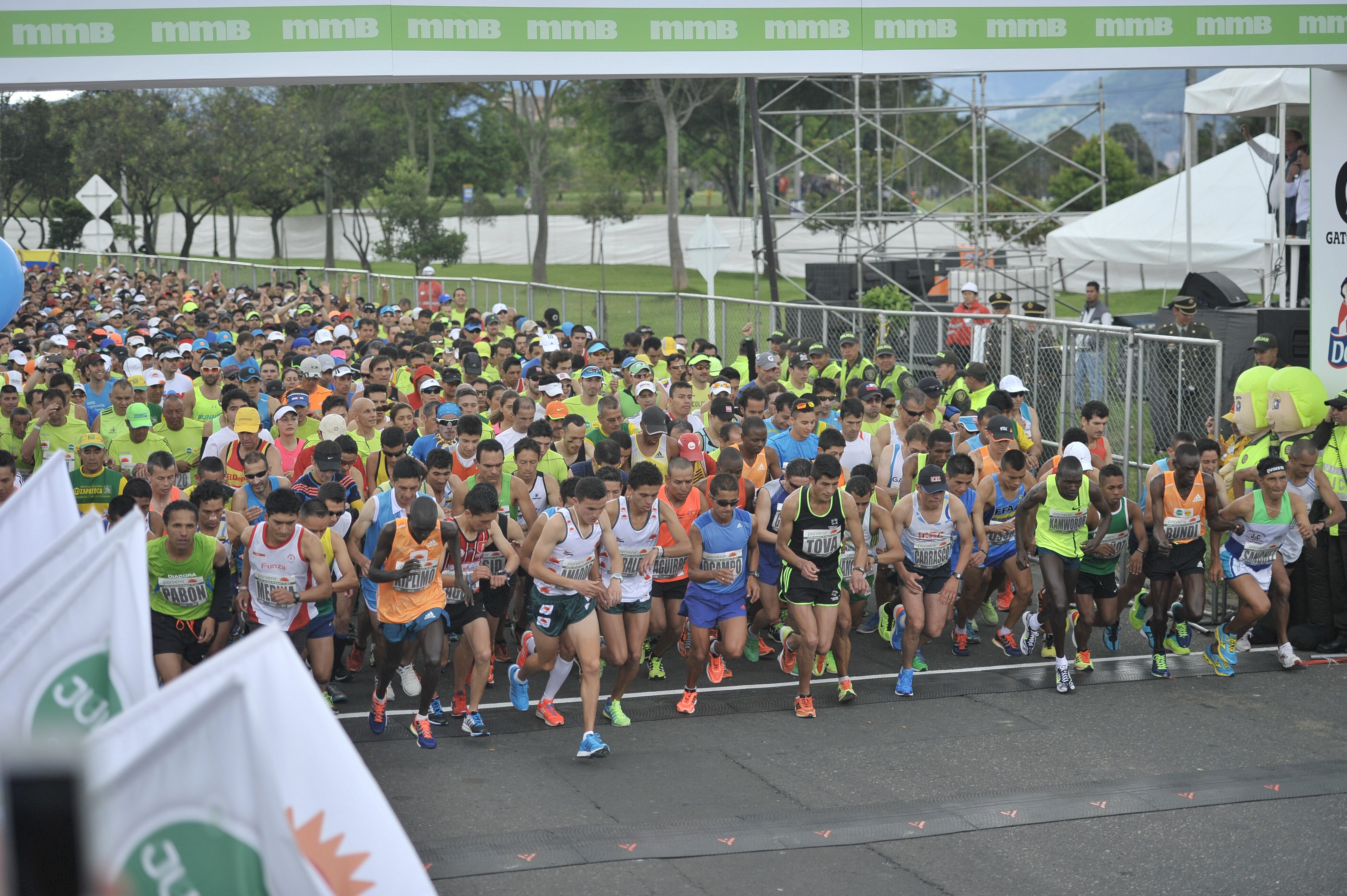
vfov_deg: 19.4
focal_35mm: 70
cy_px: 448
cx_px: 674
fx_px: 2617
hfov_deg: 28.9
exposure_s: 1/1600
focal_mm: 70
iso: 320
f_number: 2.8
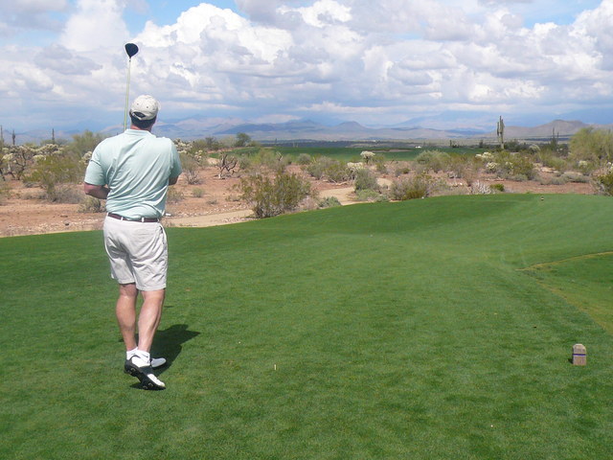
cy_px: 230
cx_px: 306
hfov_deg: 42.1
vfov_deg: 32.2
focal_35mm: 45
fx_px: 797
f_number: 8
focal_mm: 4.9
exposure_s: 1/250
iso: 100
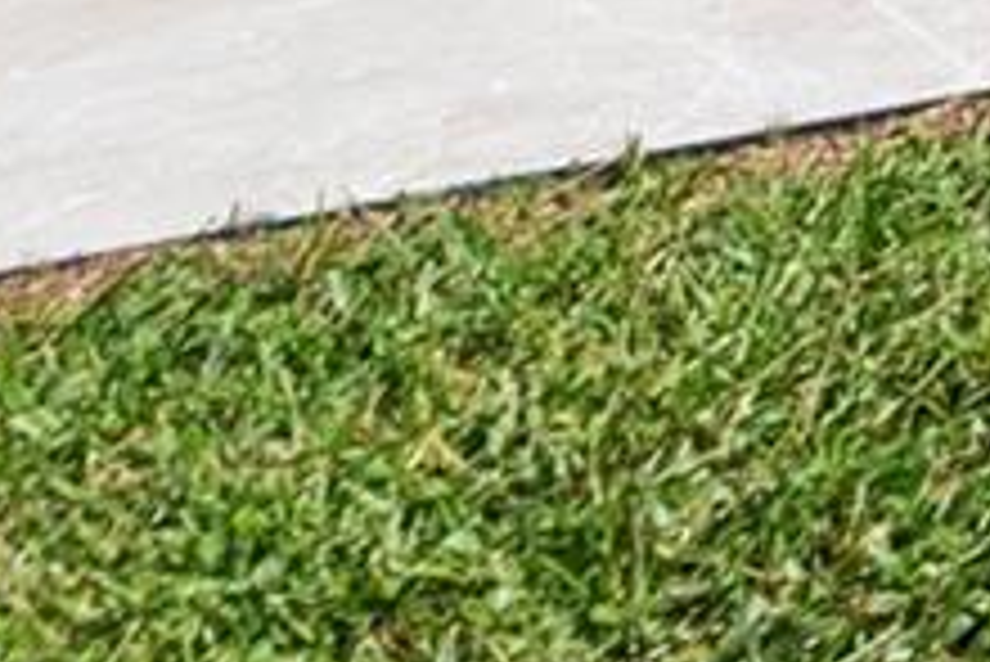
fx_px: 2999
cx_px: 3105
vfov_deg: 9.6
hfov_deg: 10.8
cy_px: -1351
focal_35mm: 109
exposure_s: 1/400
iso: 100
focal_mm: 10
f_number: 10
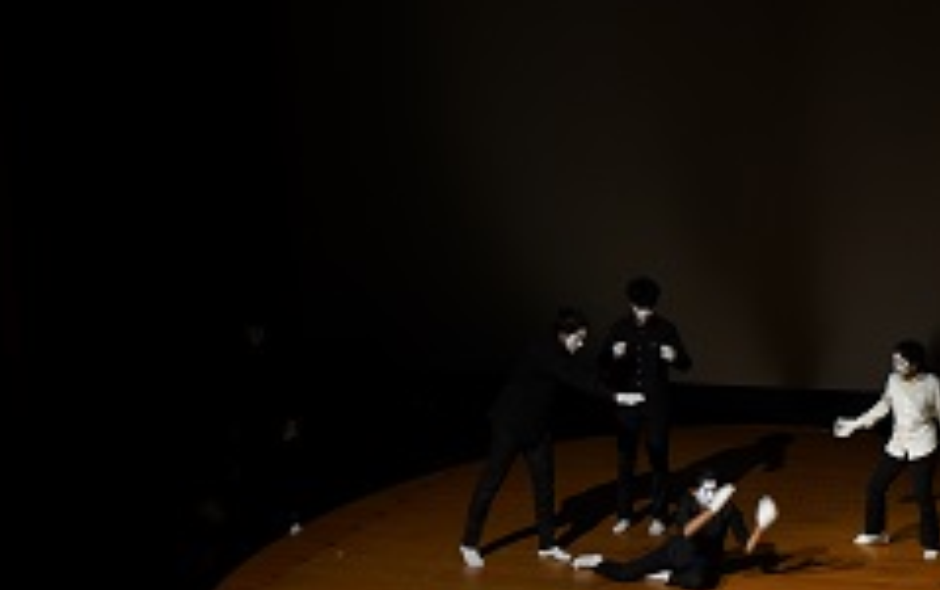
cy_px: 568
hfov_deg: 20.5
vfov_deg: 13.0
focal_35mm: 100
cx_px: 783
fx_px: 2565
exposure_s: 1/100
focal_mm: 47
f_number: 4.5
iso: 1000
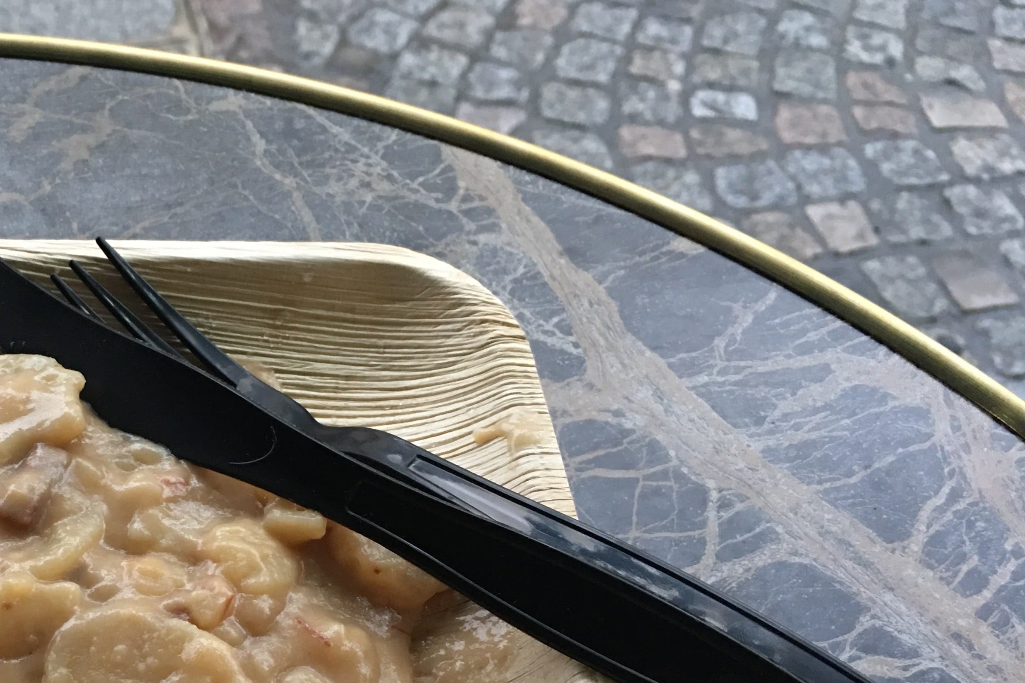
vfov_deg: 25.8
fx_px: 1452
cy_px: 593
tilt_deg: -50.8
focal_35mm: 51
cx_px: 159
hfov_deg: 37.1
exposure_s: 1/17
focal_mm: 4.15
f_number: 2.2
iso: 100
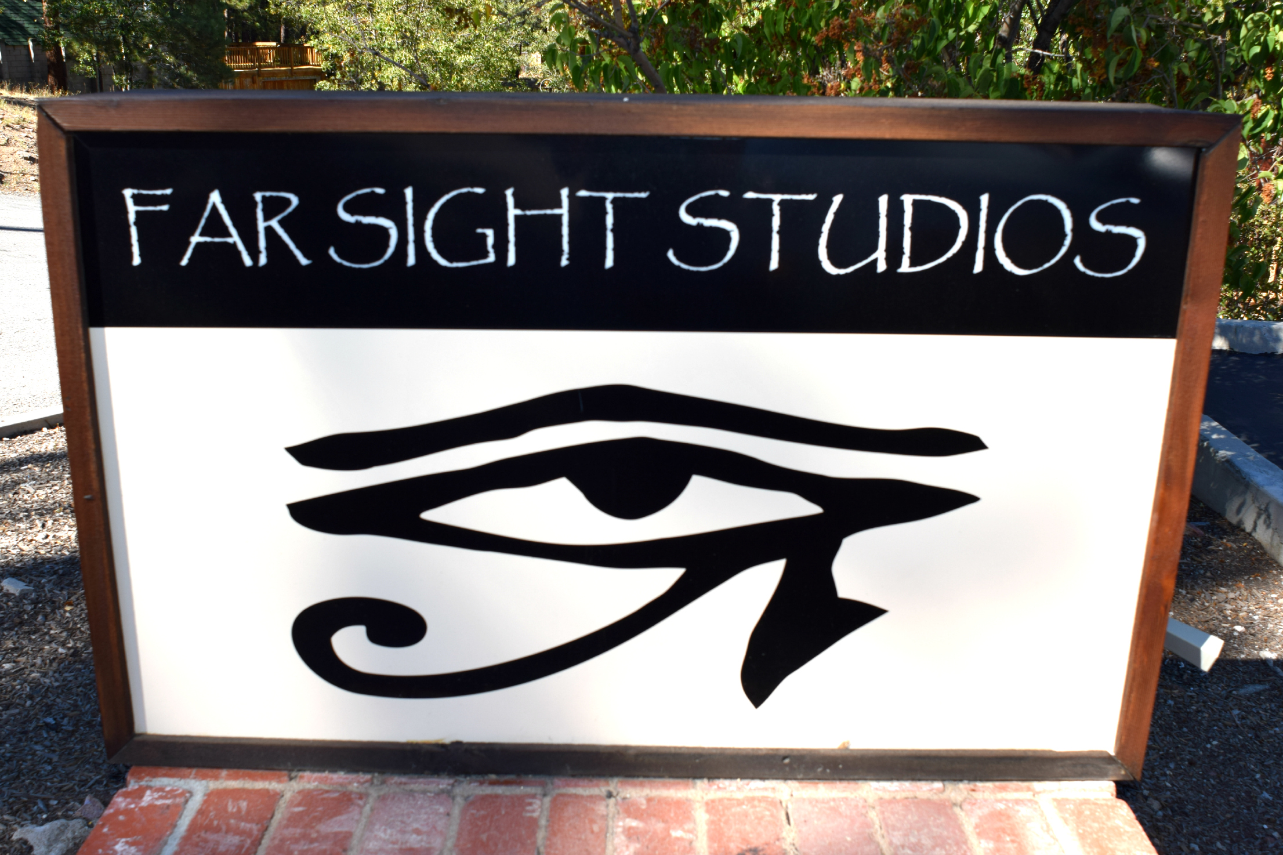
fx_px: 1069
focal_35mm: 30
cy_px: 428
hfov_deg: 61.9
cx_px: 642
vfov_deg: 43.6
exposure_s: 1/200
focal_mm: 20
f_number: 7.1
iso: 100
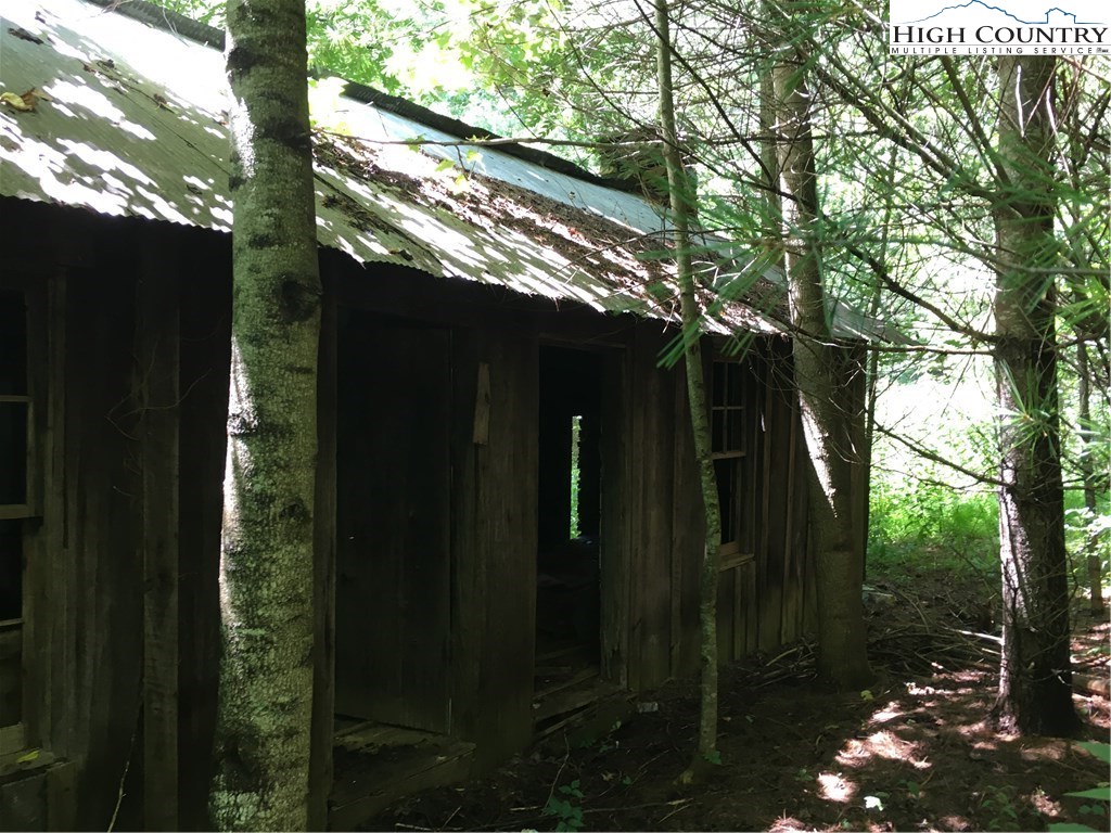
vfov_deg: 48.2
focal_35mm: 29
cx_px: 556
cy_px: 416
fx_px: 931
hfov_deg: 61.7
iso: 50
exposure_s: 1/30
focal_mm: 4.15
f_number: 2.2
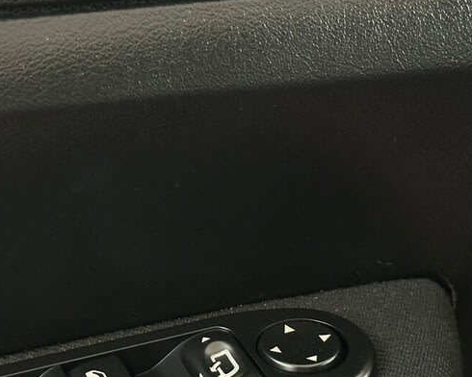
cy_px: 305
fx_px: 1201
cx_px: 183
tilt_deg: -37.0
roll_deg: +3.0
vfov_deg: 17.7
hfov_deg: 22.2
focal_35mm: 86
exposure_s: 1/33
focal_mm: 6.86
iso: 400
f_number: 1.78
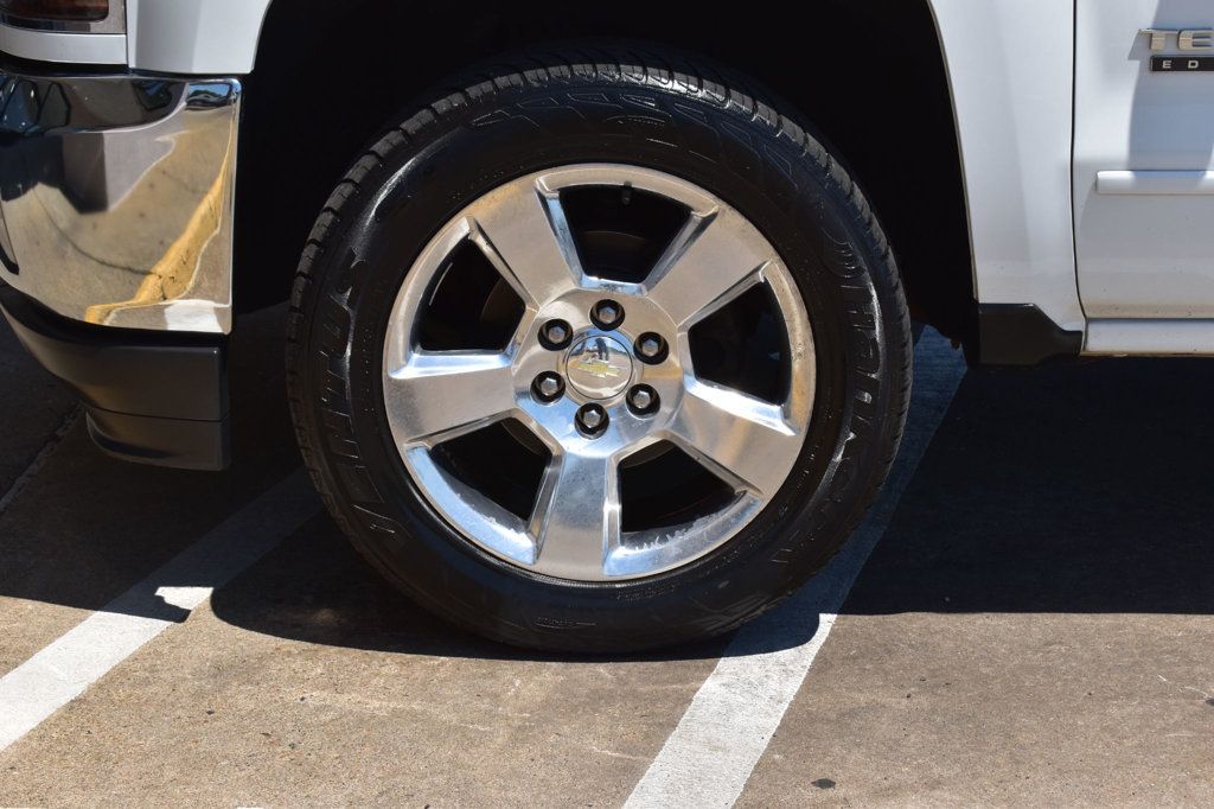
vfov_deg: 21.6
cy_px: 404
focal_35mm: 63
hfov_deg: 31.9
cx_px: 607
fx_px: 2124
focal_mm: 42
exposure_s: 1/500
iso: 280
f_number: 11
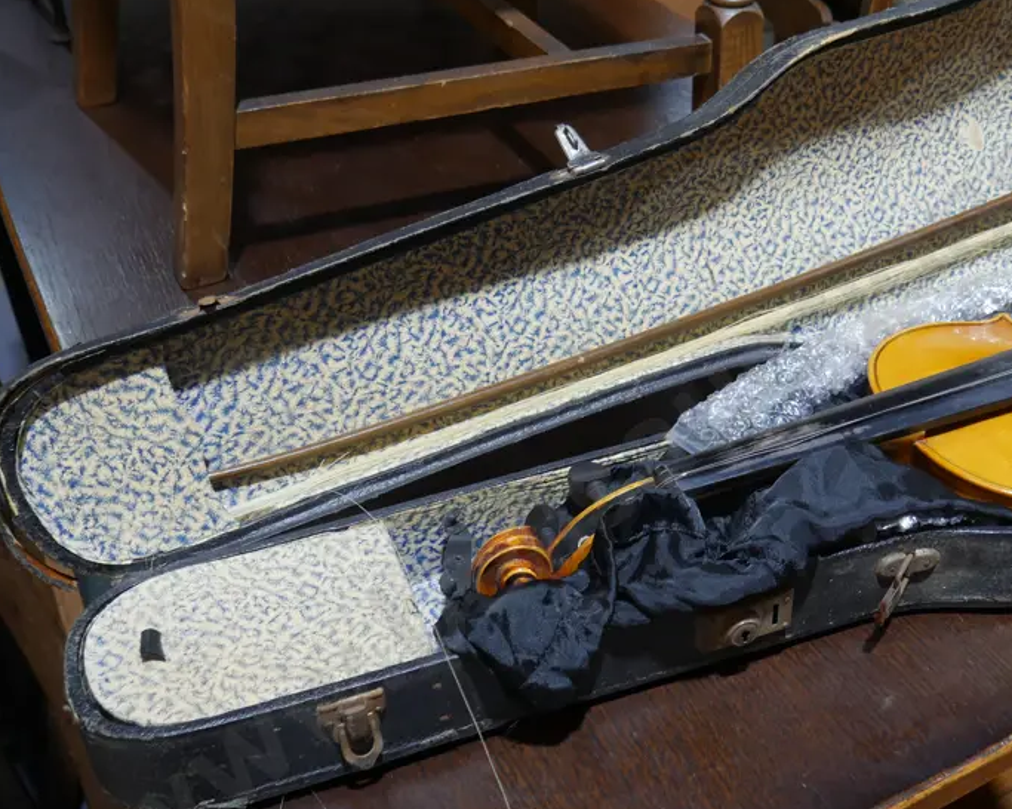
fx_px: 1228
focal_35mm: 41
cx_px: 726
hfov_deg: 43.7
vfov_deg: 36.5
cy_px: 399
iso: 400
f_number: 3.5
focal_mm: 14
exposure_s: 1/60
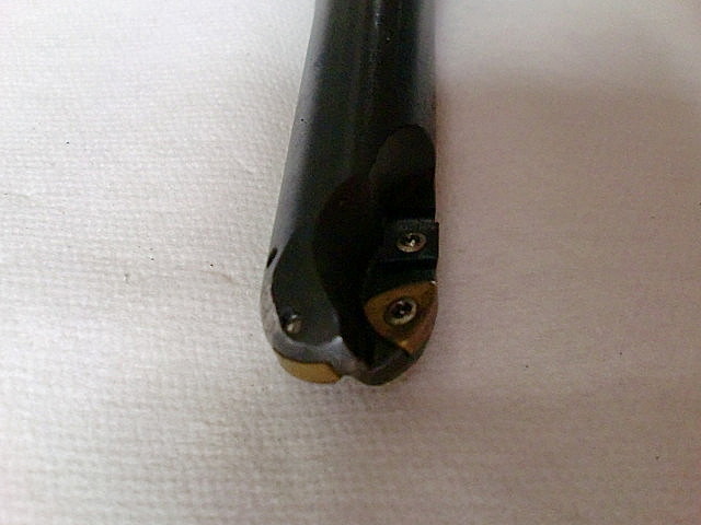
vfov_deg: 40.7
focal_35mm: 35
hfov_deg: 52.6
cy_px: 262
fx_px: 709
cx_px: 350
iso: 800
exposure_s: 1/60
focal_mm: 6.3
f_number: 3.1
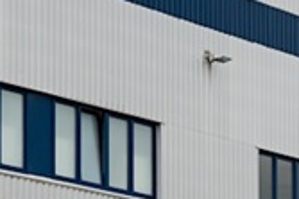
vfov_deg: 5.0
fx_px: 2240
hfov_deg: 7.6
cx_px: -32
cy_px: 420
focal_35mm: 270
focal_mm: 50
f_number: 4
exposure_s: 1/320
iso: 320
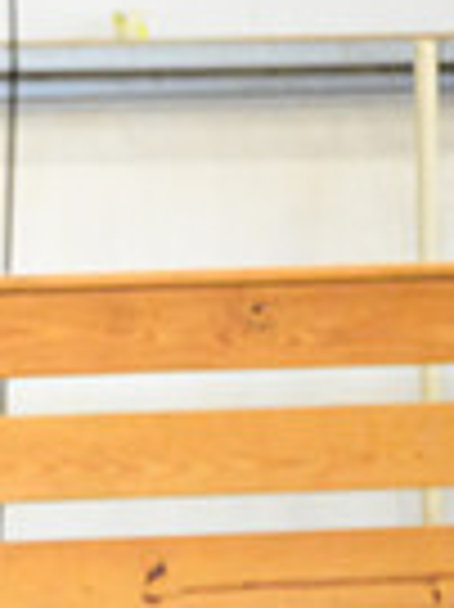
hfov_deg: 1.8
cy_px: 448
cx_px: -791
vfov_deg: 2.4
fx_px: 14450
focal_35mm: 825
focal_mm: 200
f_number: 4
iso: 8000
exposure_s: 1/400
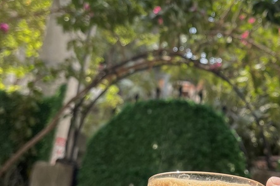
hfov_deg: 36.2
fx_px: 420
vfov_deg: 25.0
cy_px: 84
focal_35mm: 54
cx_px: 203
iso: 32
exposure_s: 1/2012
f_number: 1.6
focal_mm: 5.1
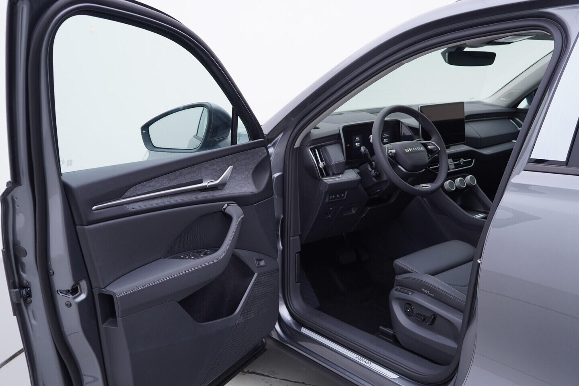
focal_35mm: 36
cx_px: 290
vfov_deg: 36.9
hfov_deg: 53.1
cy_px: 193
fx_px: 579
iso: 125
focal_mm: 24
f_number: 3.2
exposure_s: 1/50
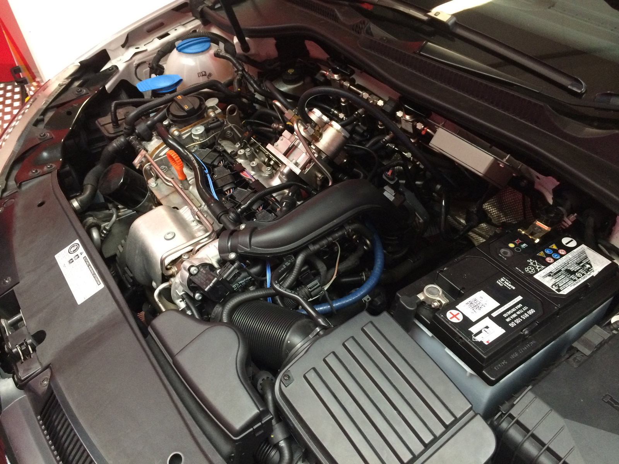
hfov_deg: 60.0
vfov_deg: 46.8
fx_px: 536
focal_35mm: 30
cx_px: 310
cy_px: 232
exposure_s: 1/33
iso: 320
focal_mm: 4.12
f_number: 2.2
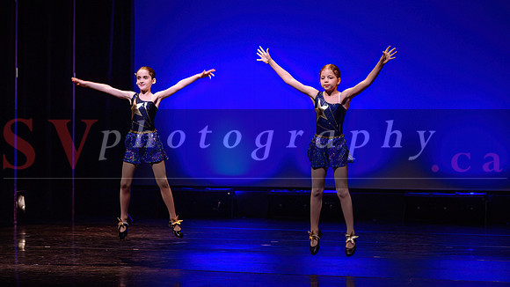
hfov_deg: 18.1
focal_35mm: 118
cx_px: 200
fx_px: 1602
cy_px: 112
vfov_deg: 10.2
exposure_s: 1/250
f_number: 2.8
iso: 1600
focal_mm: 92
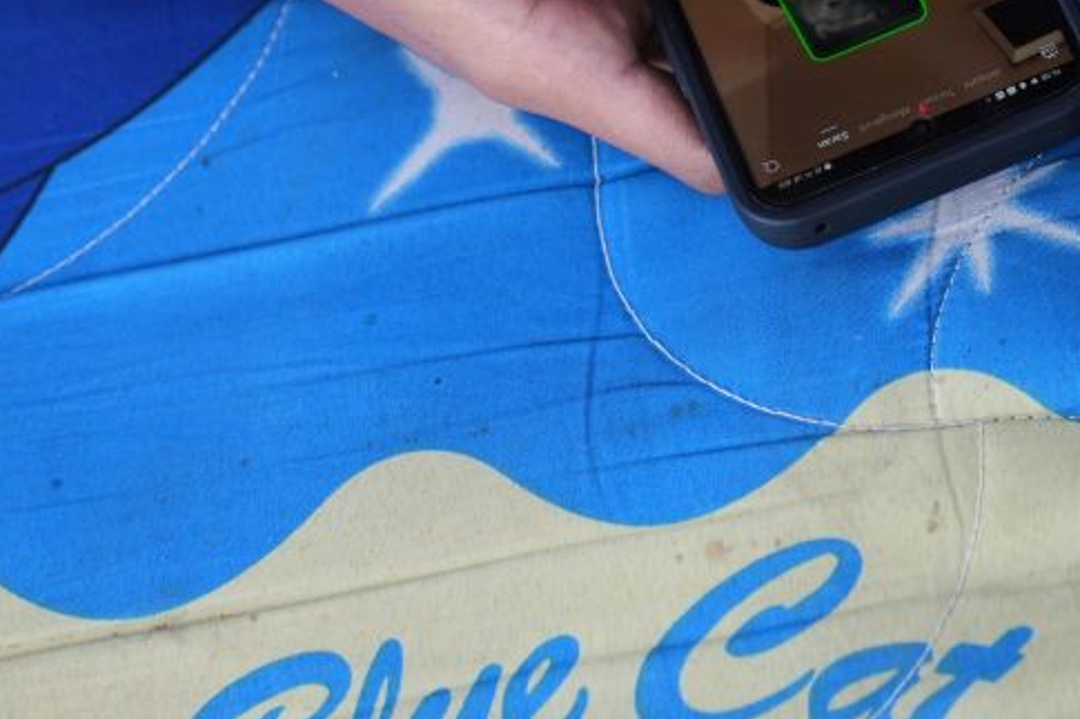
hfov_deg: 15.2
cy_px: -36
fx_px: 3988
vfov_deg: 10.2
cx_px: 1053
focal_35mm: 133
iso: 320
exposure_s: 1/200
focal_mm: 52
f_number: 2.8
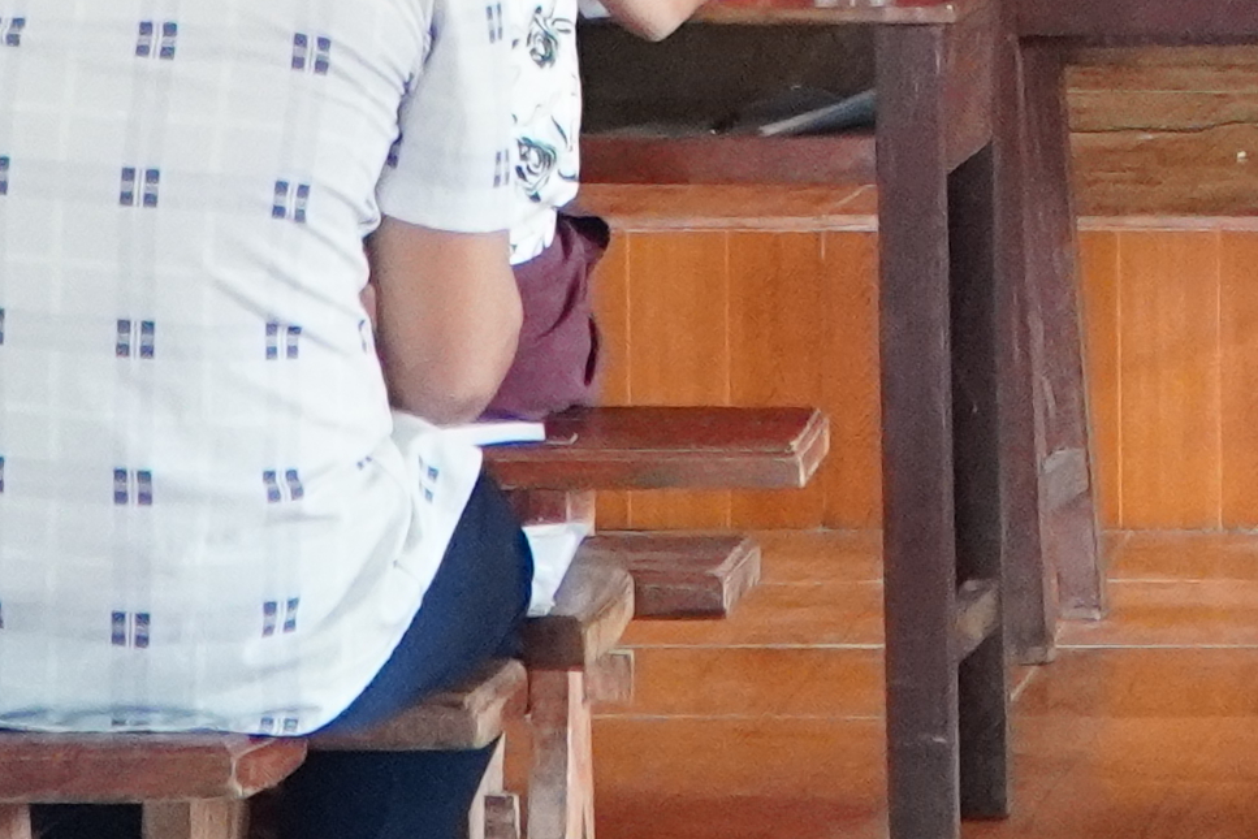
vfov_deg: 4.4
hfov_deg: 6.7
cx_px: 1575
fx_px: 10732
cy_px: -1034
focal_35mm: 307
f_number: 4
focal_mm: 33
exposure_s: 1/125
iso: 3200
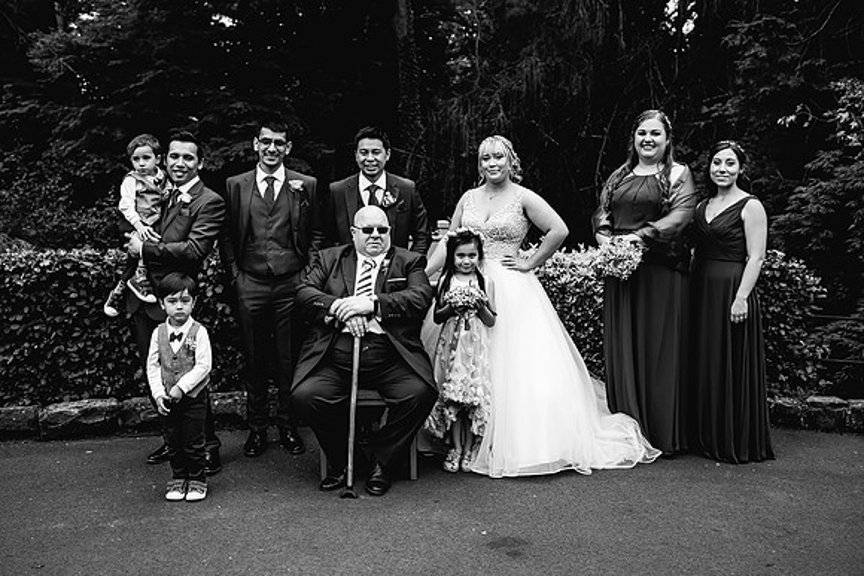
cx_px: 432
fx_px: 840
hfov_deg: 54.4
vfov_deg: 37.9
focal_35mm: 35
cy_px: 288
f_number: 4
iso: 160
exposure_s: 1/500
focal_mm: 35
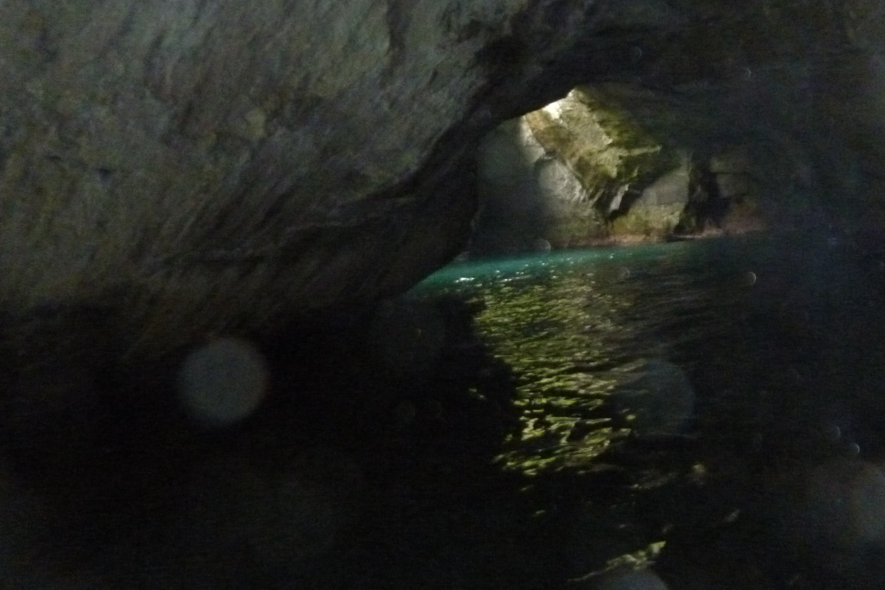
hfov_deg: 67.4
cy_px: 248
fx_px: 664
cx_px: 459
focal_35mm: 27
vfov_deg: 47.8
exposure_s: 1/30
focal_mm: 4.1
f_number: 3.3
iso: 1000
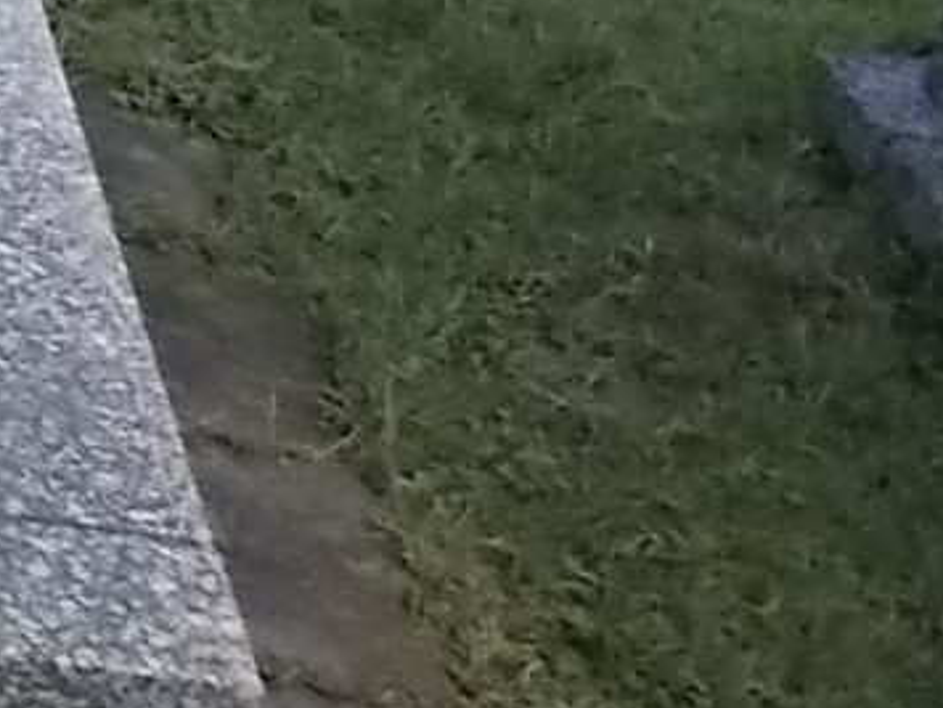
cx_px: -1123
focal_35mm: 117
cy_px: -106
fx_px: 3187
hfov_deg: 13.5
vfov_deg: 12.4
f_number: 8
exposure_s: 1/160
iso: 400
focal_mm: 4.6
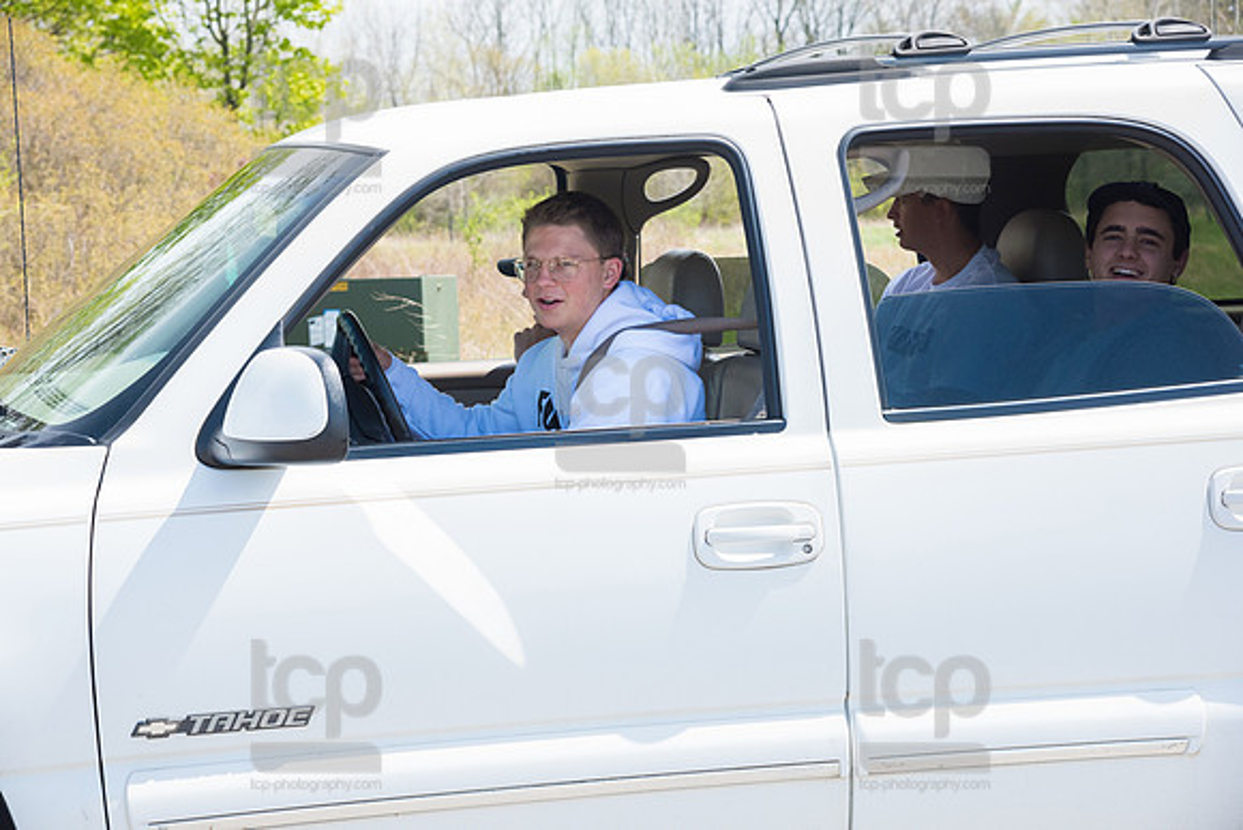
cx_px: 622
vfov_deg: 18.2
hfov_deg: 27.0
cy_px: 415
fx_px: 2590
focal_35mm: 75
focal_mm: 75
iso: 1000
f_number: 7.1
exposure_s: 1/800
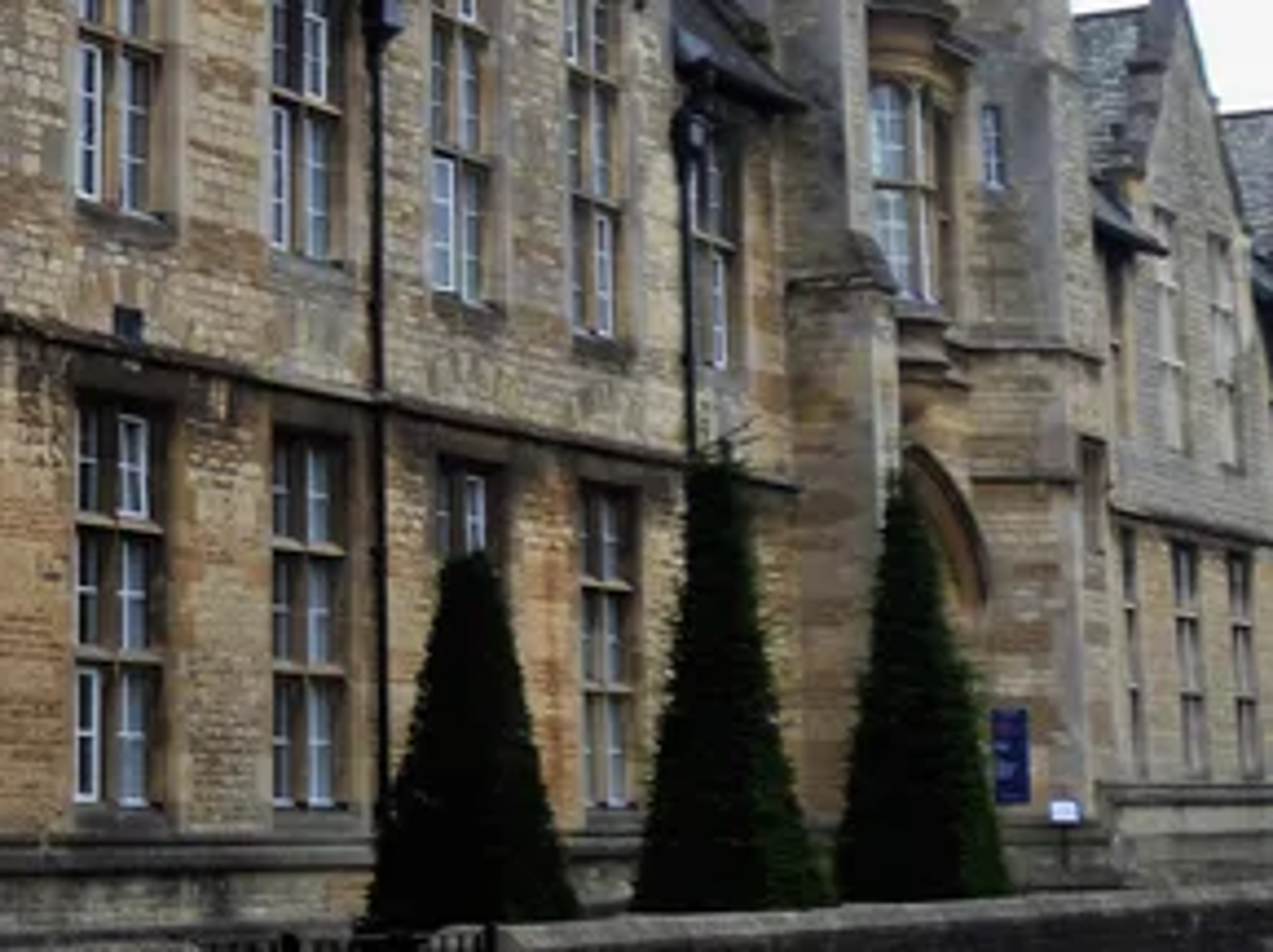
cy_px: -88
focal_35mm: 97
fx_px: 3563
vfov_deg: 14.8
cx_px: 132
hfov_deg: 19.9
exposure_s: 1/200
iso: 80
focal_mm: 6.3
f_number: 3.5
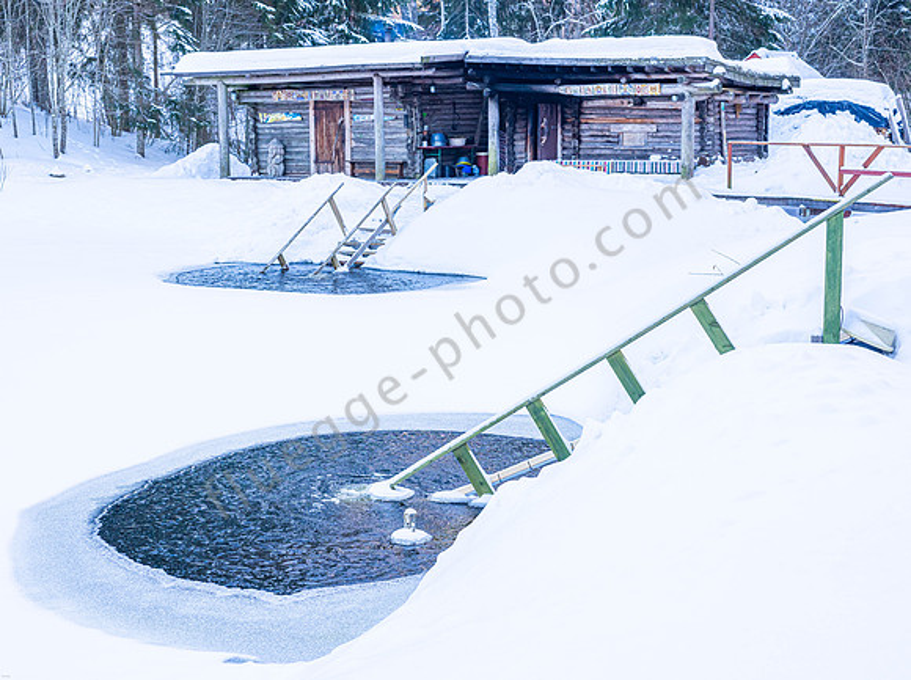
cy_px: 340
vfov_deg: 27.1
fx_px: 1408
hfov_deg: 35.8
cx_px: 468
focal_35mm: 54
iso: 250
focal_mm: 48
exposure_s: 1/125
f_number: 5
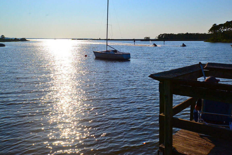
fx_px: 232
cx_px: 116
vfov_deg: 36.9
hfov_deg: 53.1
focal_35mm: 36
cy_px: 78
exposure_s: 1/500
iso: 220
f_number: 11
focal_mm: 24
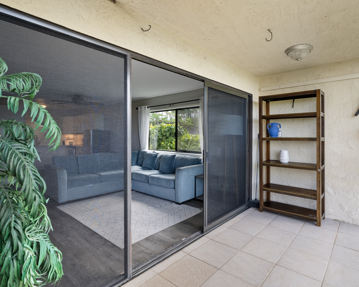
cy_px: 138
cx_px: 208
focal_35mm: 19
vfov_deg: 70.8
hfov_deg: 82.6
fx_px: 202
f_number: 11
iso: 640
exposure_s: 1/8
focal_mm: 16
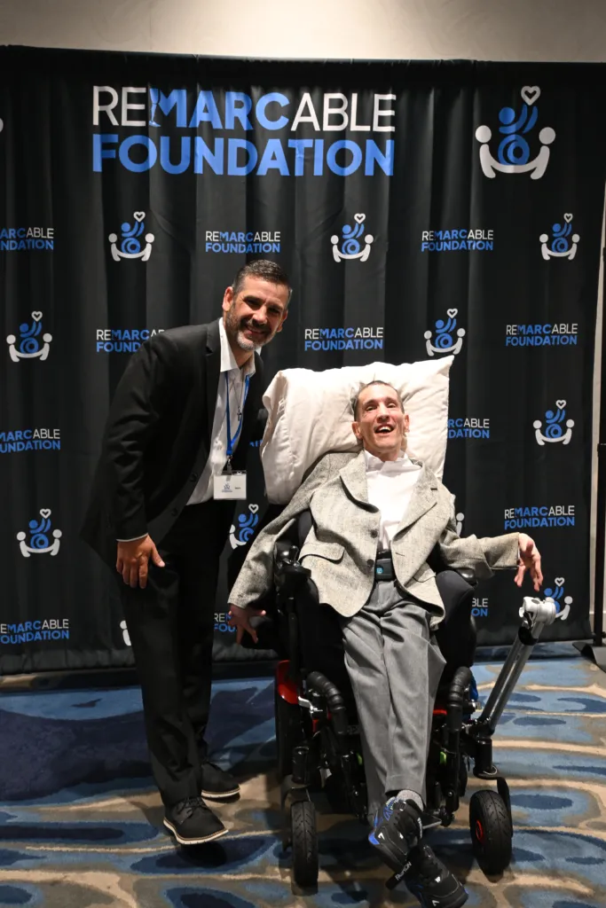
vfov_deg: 55.1
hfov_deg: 38.4
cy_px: 454
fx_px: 871
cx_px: 303
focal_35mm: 34
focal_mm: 23
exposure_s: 1/20
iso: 720
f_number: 4.2
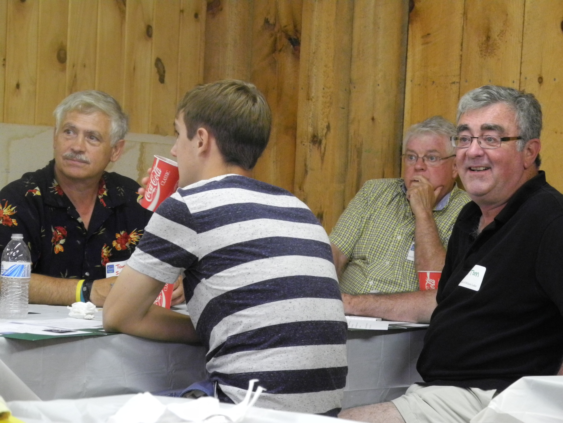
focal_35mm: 119
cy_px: 212
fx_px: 1935
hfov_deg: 16.6
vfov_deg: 12.5
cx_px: 282
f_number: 4.5
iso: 800
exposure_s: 1/20.2
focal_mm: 25.4
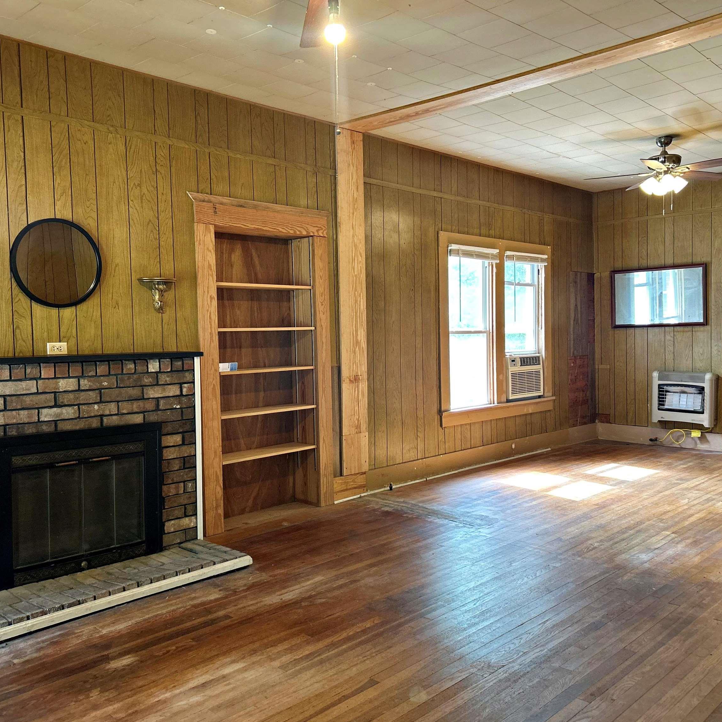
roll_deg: +1.1
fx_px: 732
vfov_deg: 52.5
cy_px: 364
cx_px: 374
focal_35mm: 31
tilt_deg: -3.0
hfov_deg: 52.5
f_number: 1.5
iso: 100
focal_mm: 5.7
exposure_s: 1/60
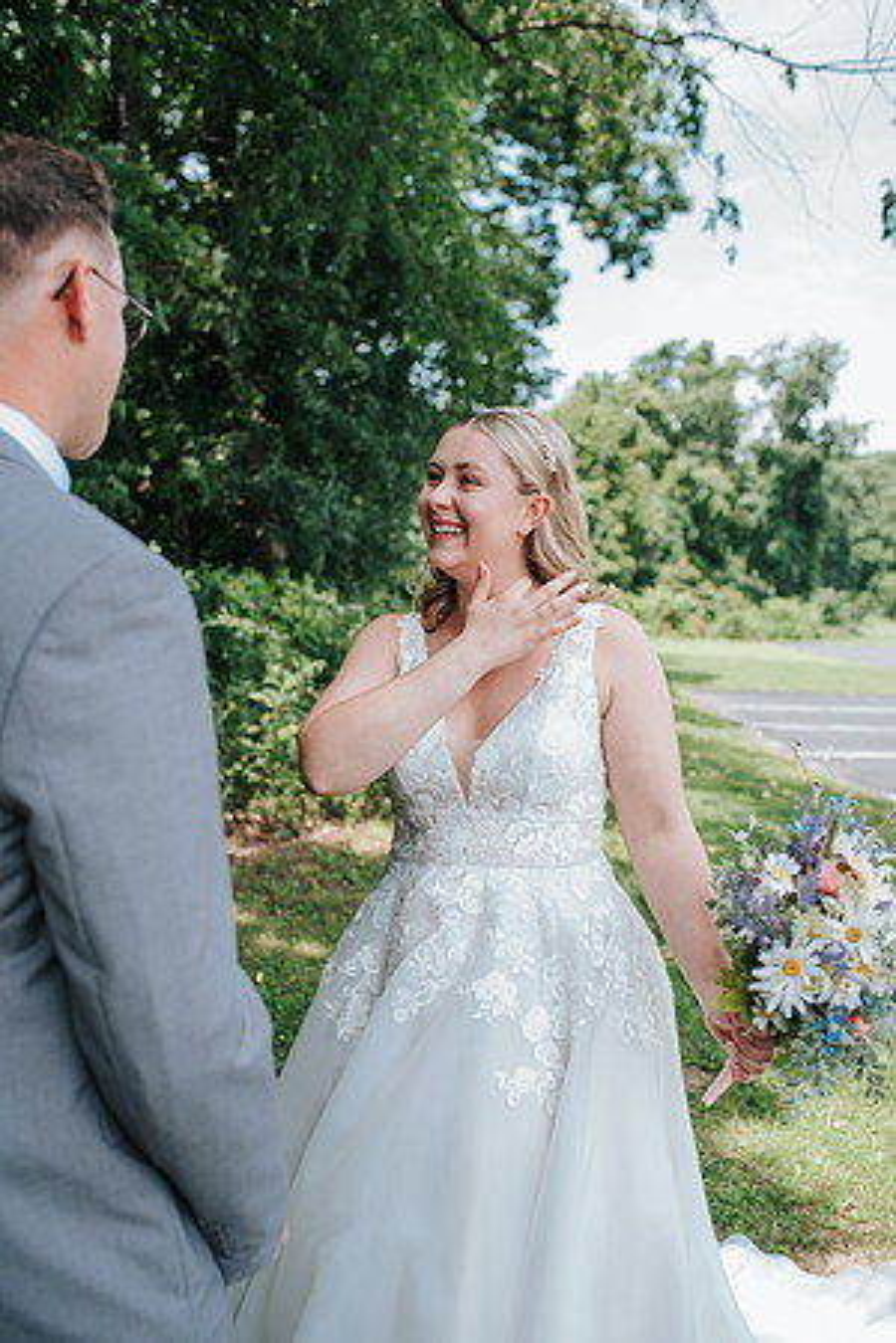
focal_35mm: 35
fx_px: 1307
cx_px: 448
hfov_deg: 37.9
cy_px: 672
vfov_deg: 54.4
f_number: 2.8
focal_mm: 35
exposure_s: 1/200
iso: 100
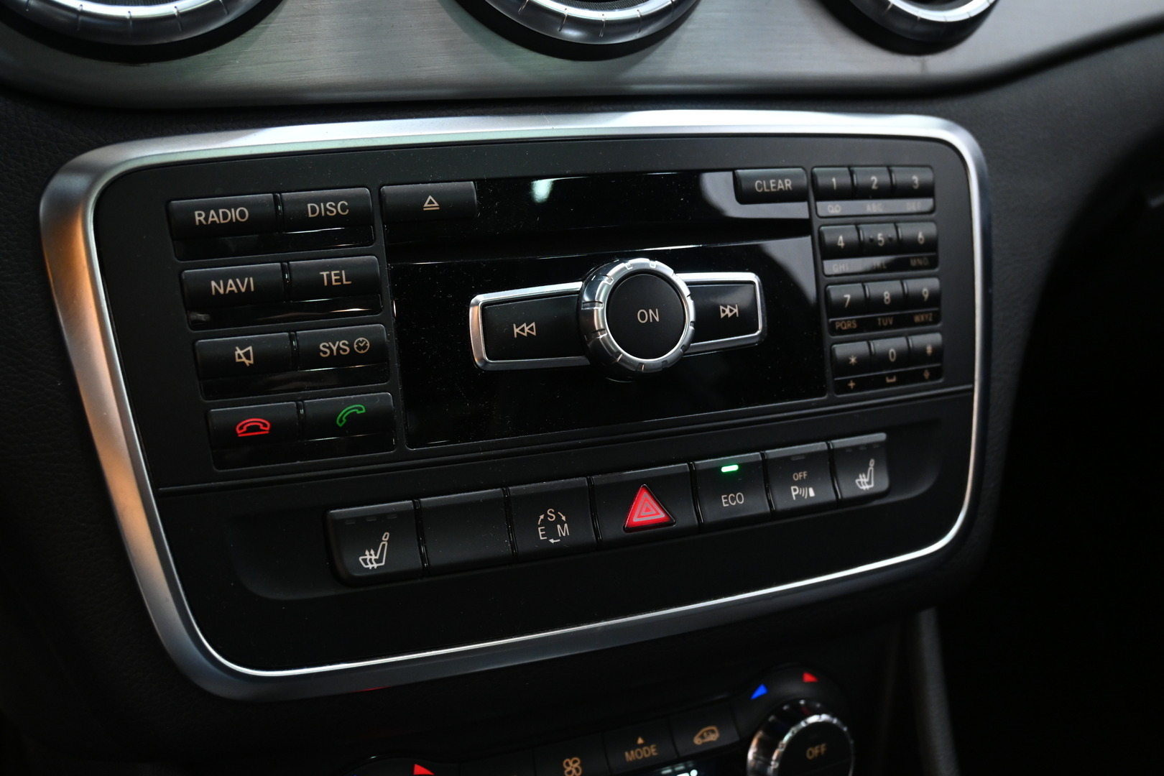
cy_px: 388
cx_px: 582
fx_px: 1285
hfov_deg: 48.7
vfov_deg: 33.6
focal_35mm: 40
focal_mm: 26.5
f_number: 4.5
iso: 1800
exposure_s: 1/40
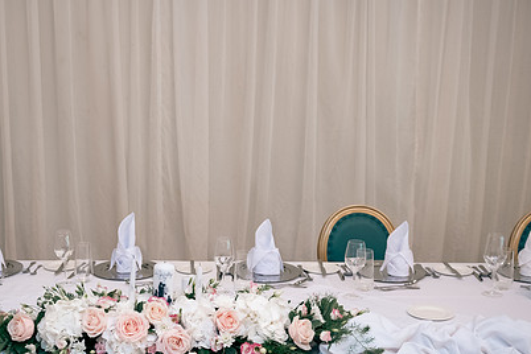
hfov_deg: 37.8
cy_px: 234
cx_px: 177
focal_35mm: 52
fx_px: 767
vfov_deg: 25.9
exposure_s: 1/160
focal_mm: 36
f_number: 3.5
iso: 800
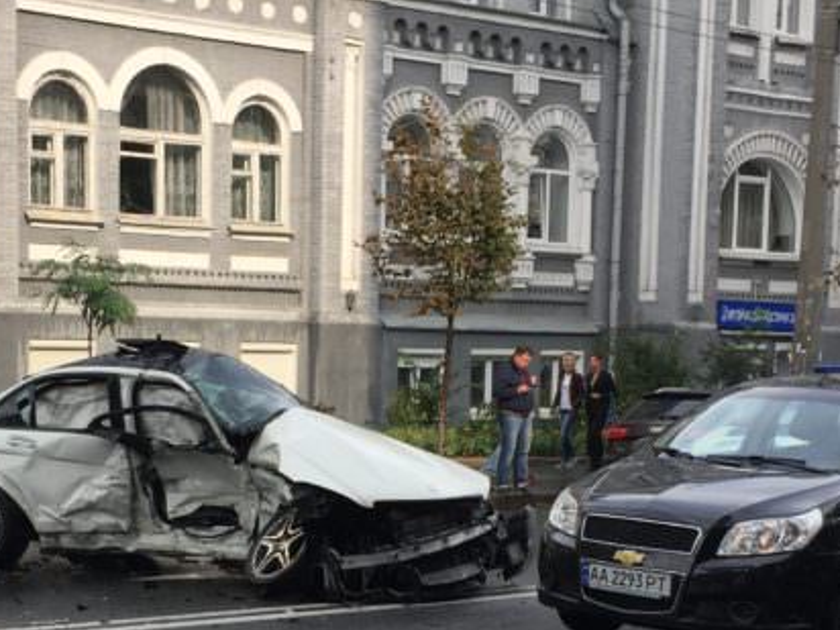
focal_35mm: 72
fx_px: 1747
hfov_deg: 26.9
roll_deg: +0.2
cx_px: 300
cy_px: 553
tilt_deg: -9.1
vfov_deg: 20.1
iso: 32
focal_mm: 4.15
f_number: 2.2
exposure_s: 1/476
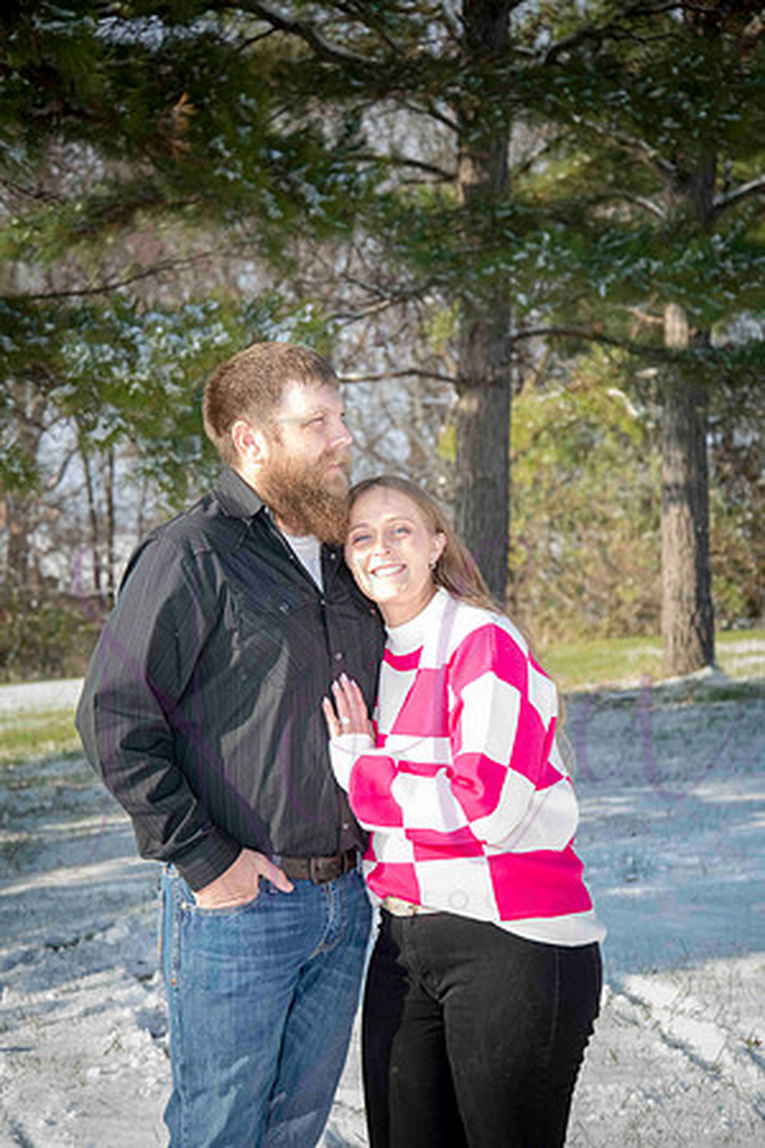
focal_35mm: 68
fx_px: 2167
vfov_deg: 29.7
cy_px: 574
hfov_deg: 20.0
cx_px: 382
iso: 800
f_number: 6.3
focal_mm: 68
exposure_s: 1/1000
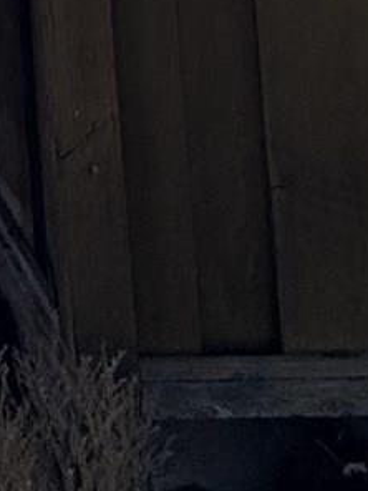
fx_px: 1545
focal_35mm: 109
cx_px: -431
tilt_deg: +9.7
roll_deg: -0.7
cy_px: -1047
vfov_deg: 10.7
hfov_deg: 11.8
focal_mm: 2.22
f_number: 2.2
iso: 50
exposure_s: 1/2494
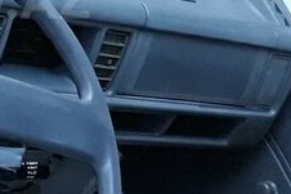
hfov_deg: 23.0
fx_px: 663
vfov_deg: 16.3
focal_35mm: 82
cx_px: -42
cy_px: -1
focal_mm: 3.71
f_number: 1.7
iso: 500
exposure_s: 1/25
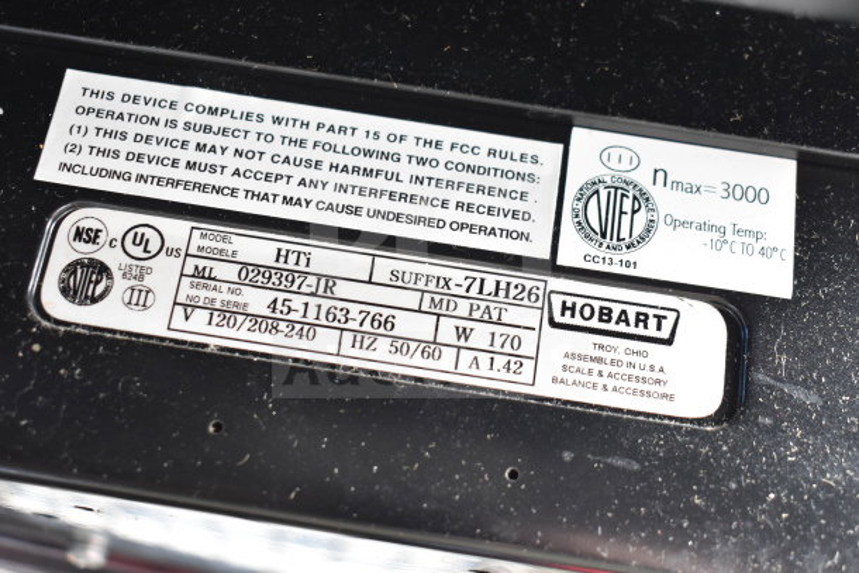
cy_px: 286
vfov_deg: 26.5
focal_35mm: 51
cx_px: 430
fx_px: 1217
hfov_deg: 38.9
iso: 1400
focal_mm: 34
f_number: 4.5
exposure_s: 1/50
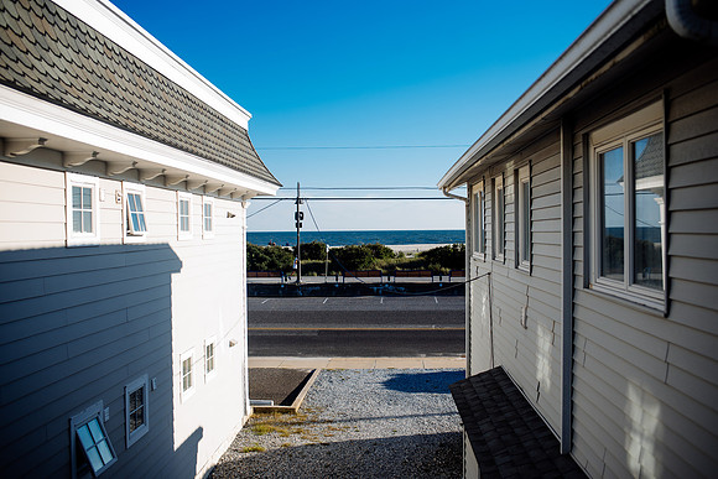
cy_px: 240
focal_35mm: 35
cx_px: 359
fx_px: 698
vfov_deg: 37.9
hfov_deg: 54.4
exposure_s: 1/1250
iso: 160
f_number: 2.8
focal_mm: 35
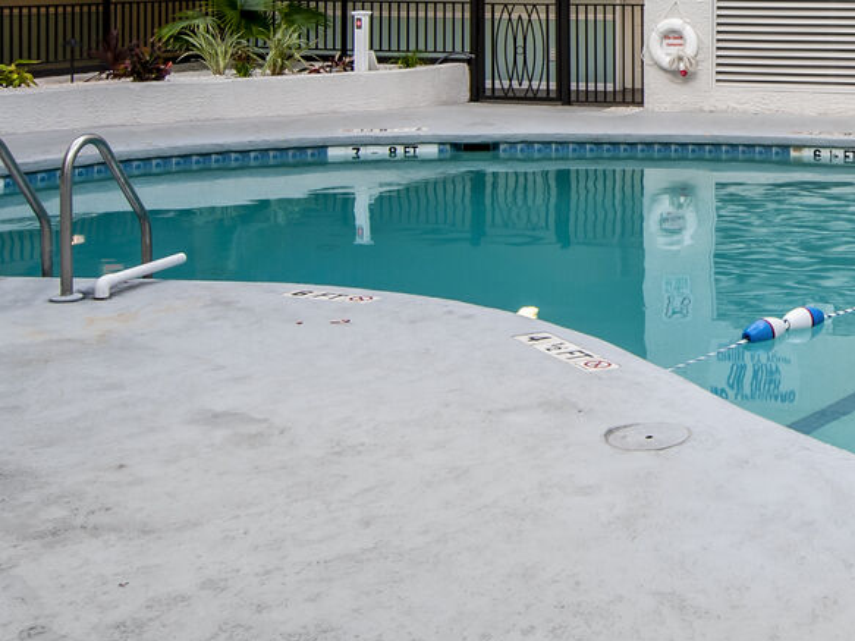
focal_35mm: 57
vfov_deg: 24.1
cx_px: 927
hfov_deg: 30.4
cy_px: -47
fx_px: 1408
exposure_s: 1/13
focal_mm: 20
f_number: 11
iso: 400
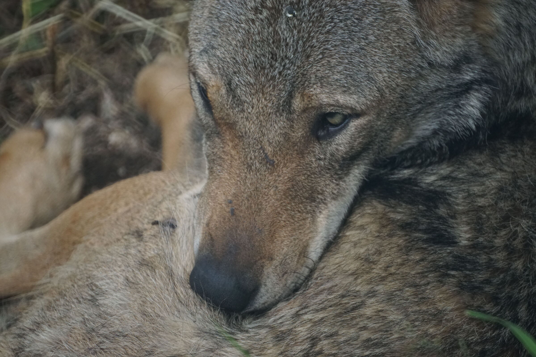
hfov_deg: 2.7
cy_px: 178
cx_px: 268
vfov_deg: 1.8
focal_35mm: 750
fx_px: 11166
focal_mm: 500
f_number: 8
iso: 1250
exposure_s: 1/500
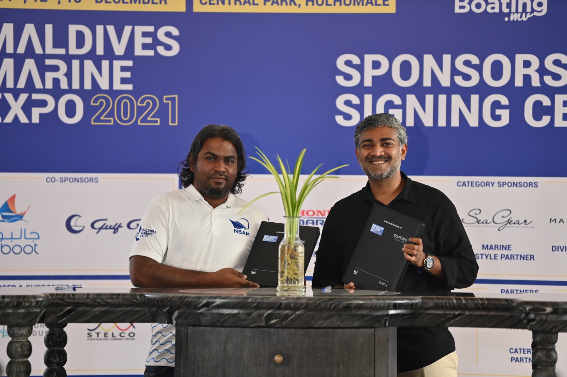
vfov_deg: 6.9
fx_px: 3148
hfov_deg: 10.3
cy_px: 188
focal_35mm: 200
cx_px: 284
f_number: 2.8
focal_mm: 200
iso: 800
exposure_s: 1/125
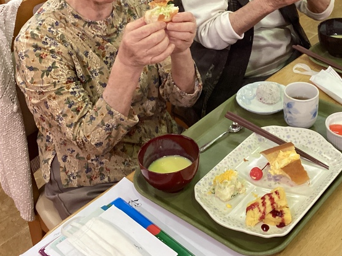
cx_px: 213
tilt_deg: -28.4
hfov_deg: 34.2
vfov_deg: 25.6
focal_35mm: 56
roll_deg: +2.0
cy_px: 49
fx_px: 553
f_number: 2.4
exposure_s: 1/60
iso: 320
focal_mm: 3.3
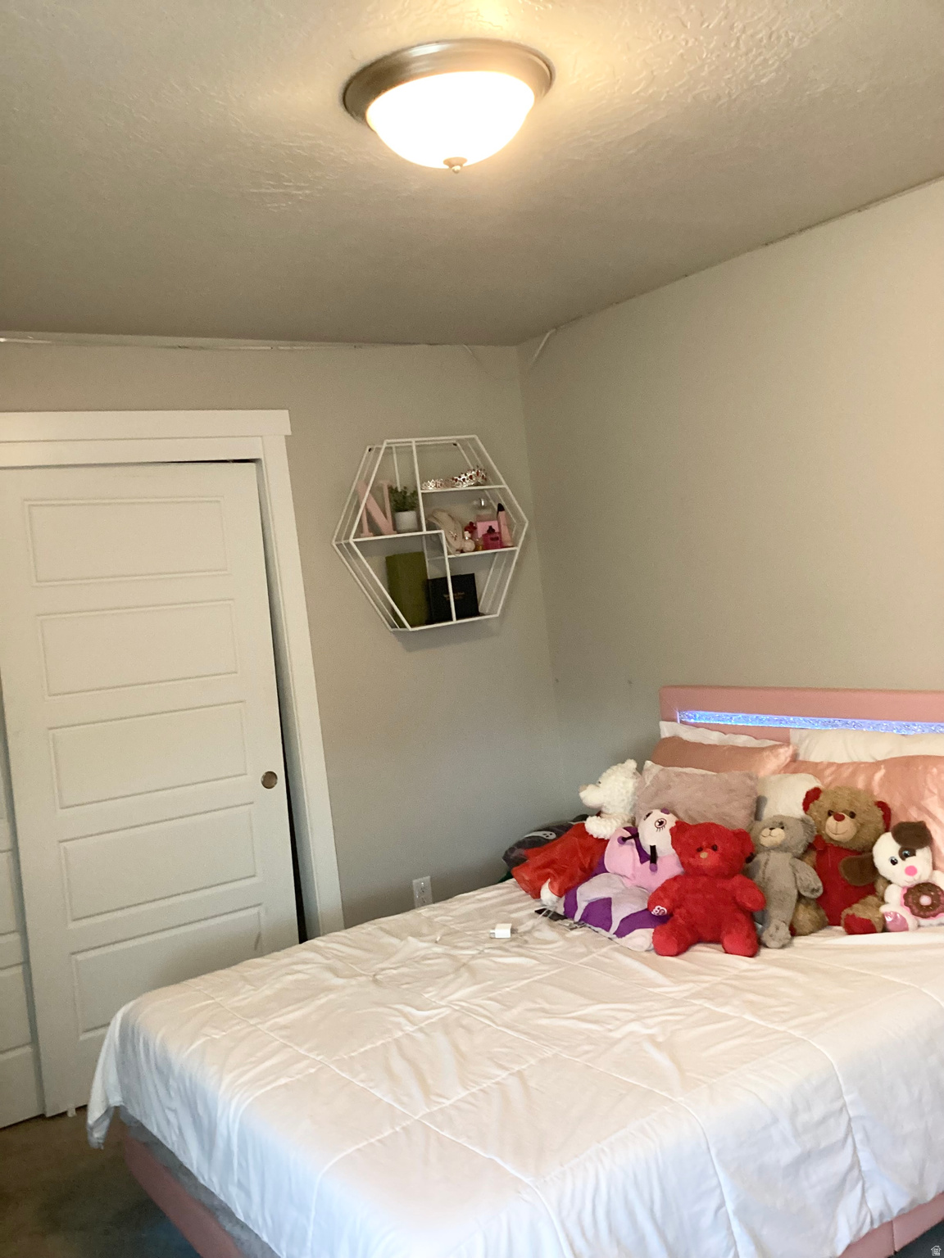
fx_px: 1127
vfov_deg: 58.4
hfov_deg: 45.4
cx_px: 472
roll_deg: +7.2
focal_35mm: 31
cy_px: 629
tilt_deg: -2.9
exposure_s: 1/40
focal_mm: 3.3
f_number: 2.4
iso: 400
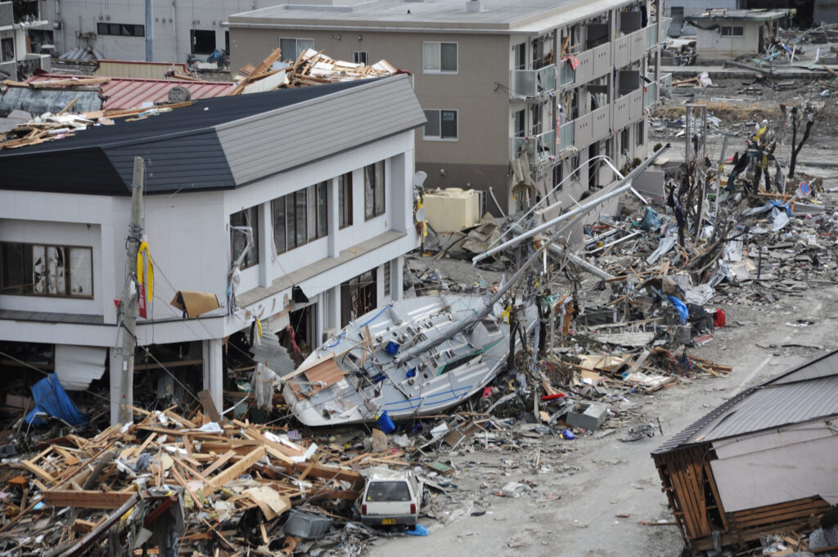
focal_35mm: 120
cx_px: 419
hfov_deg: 17.1
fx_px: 2791
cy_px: 278
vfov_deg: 11.4
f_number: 5.6
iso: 200
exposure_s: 1/200
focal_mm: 120
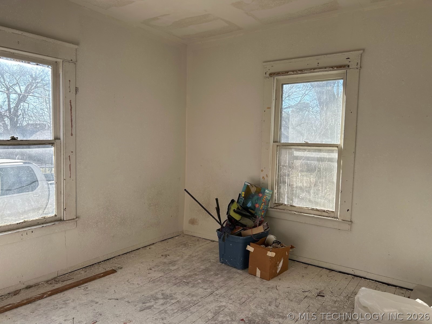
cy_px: 162
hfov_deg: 67.3
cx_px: 216
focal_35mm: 26
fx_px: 324
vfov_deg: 53.1
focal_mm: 5.7
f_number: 1.5
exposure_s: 1/758
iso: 50
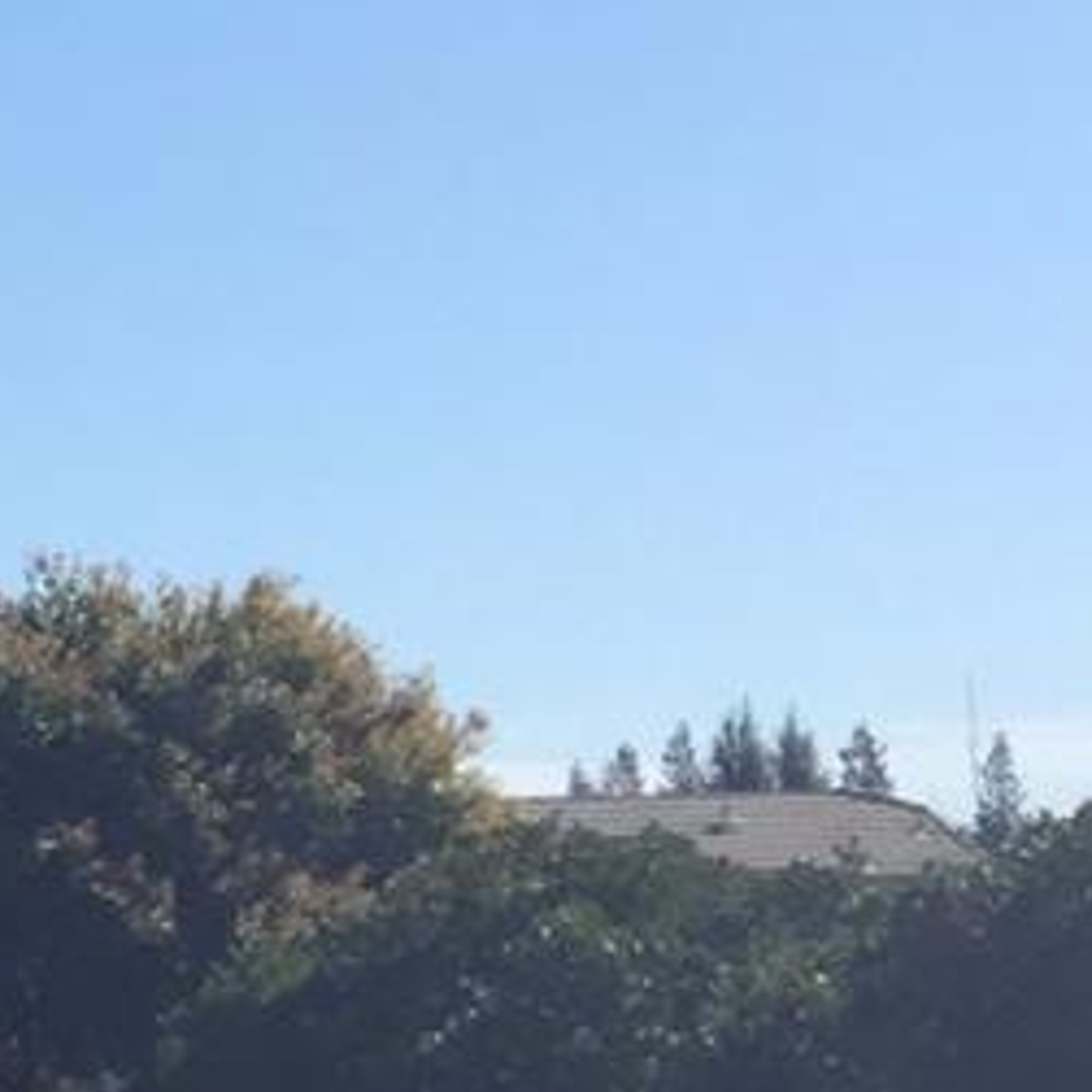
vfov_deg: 11.2
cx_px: -2080
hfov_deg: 9.3
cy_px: 1244
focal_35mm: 153
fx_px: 5461
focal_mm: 4.15
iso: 32
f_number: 2.2
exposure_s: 1/2198
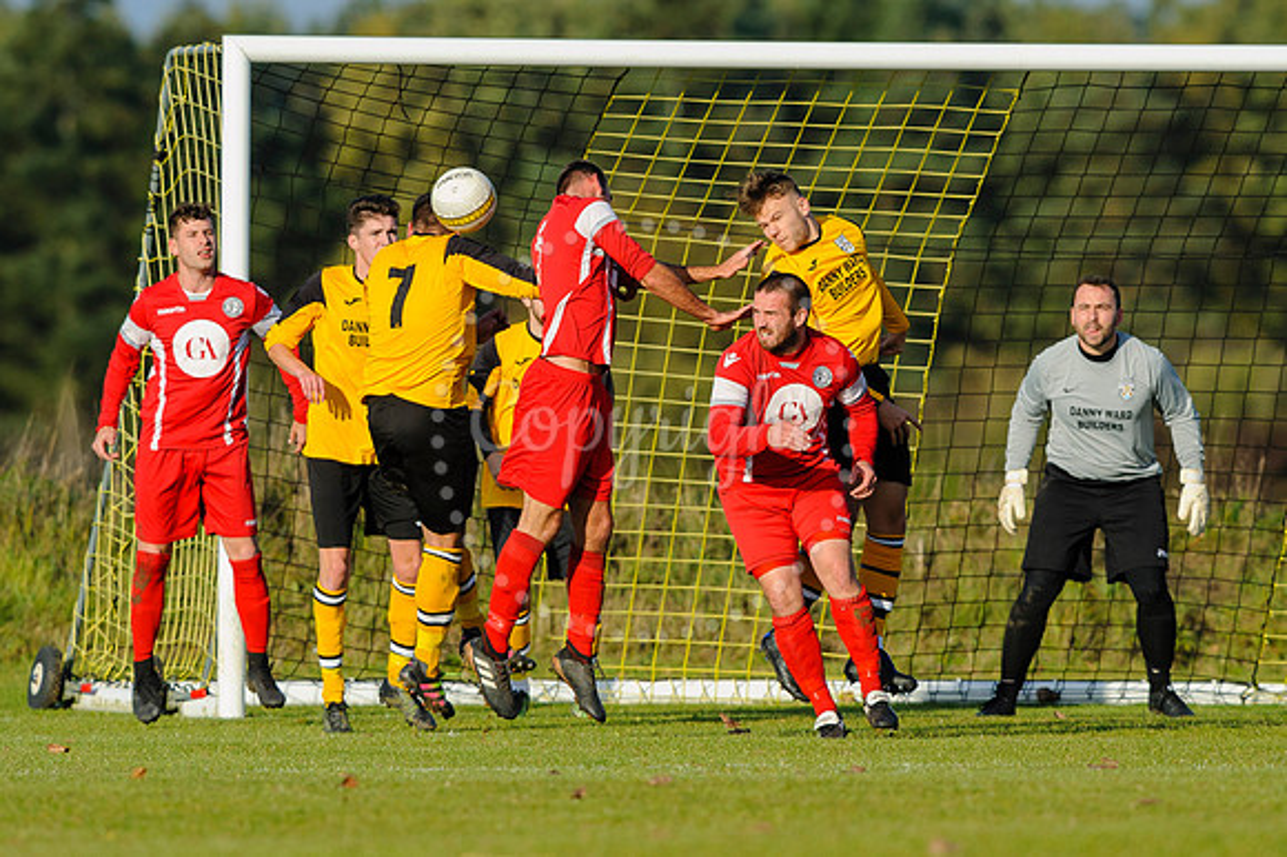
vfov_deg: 1.9
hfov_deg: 2.8
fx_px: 25941
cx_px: 721
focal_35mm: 726
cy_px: 272
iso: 720
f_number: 6.7
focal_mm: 500
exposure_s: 1/2000
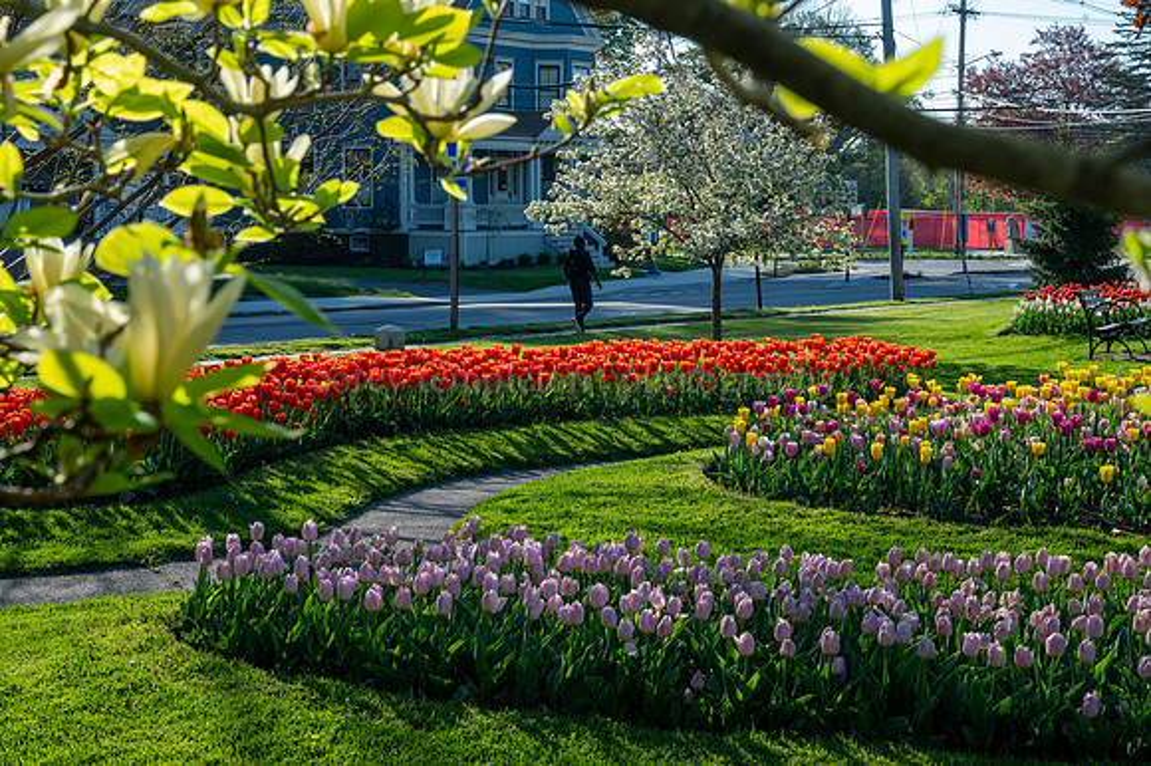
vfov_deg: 19.4
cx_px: 576
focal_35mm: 70
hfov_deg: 28.9
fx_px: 2237
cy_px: 383
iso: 125
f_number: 11
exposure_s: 1/80
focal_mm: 70
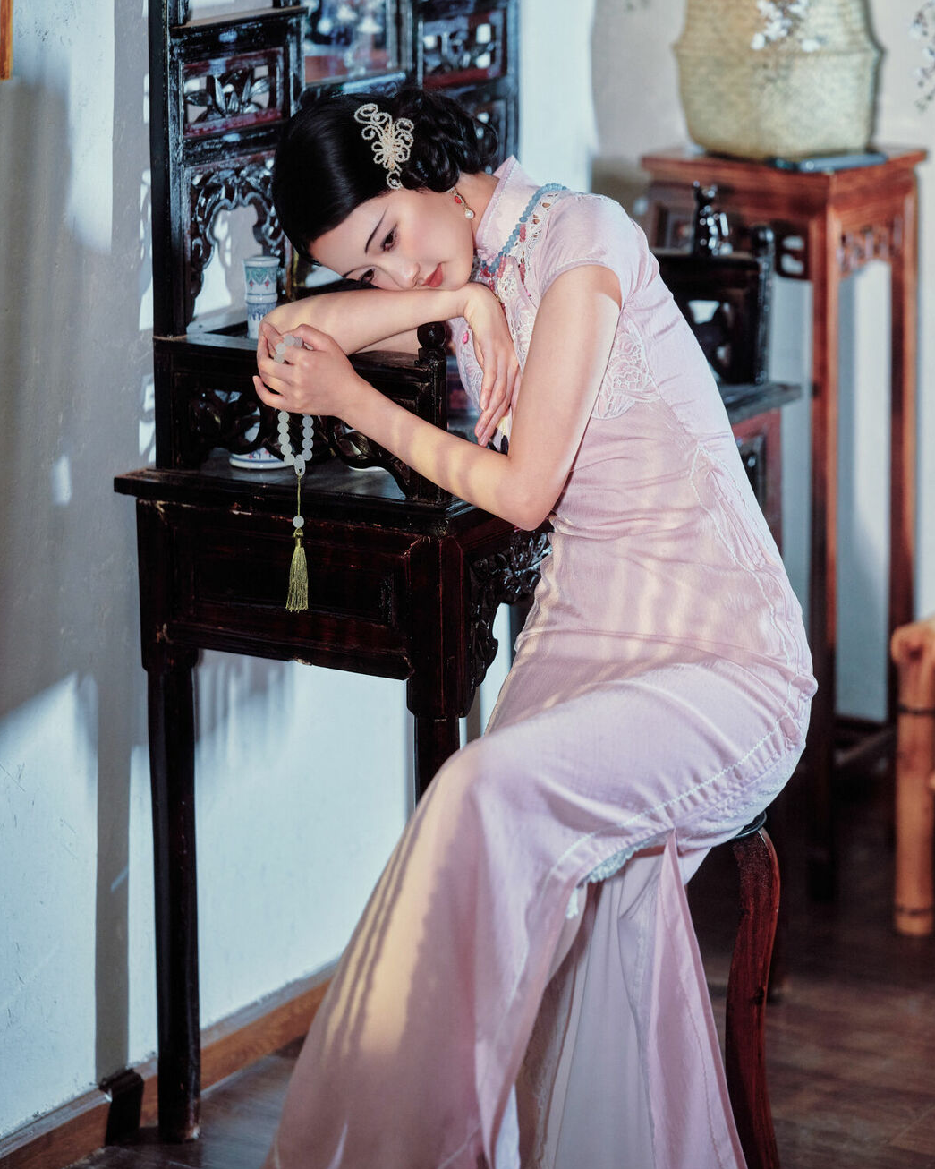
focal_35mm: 91
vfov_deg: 21.0
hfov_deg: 16.9
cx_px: 468
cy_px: 561
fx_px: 3147
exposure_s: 1/200
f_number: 2
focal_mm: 110
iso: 640
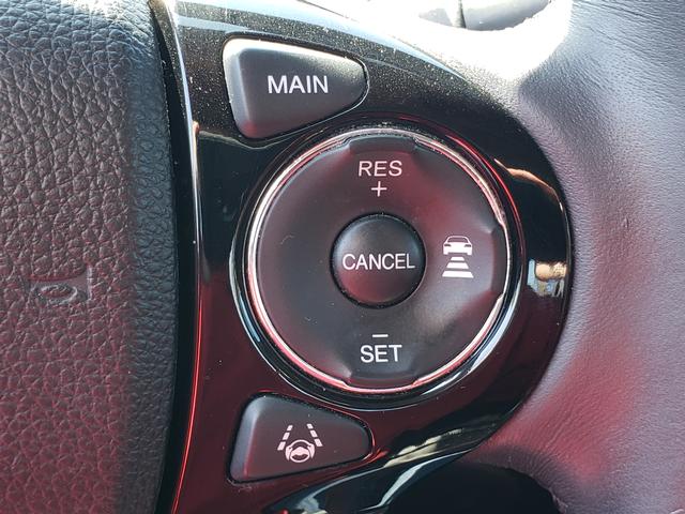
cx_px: 342
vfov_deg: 53.1
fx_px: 515
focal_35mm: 26
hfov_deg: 67.3
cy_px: 257
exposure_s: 1/50
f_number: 2.4
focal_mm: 4.3
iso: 100
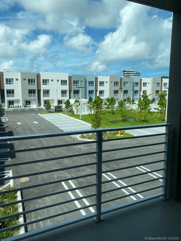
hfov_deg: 53.1
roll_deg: -1.6
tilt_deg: -7.8
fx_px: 181
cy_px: 120
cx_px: 90
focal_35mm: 26
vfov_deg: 67.3
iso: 32
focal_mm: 4.25
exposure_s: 1/3497
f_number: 1.8
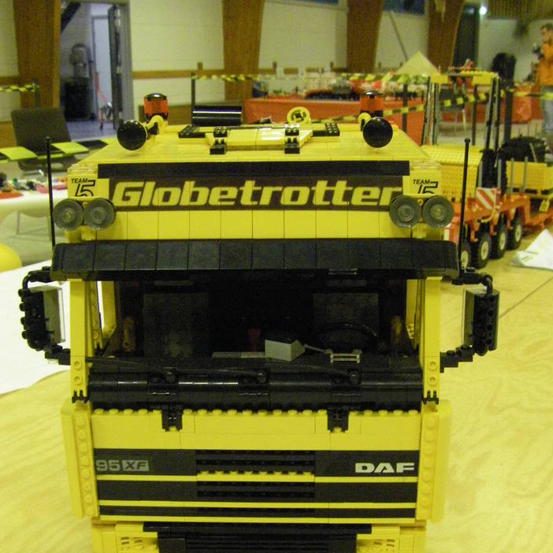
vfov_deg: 34.4
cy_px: 364
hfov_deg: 34.7
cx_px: 258
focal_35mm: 49
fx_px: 886
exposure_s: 1/25
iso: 800
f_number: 3.5
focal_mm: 6.3
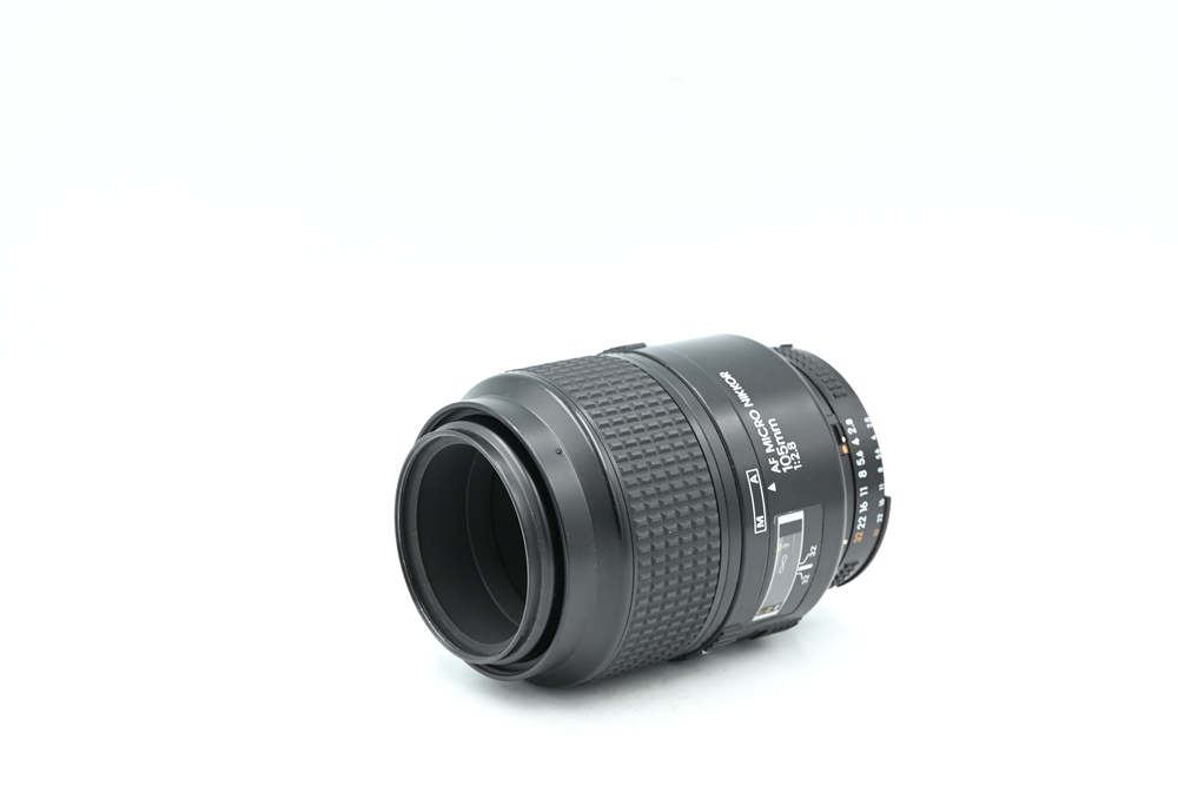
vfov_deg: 18.2
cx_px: 589
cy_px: 393
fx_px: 2454
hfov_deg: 27.0
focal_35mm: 75
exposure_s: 1/13
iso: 200
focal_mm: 75
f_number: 14
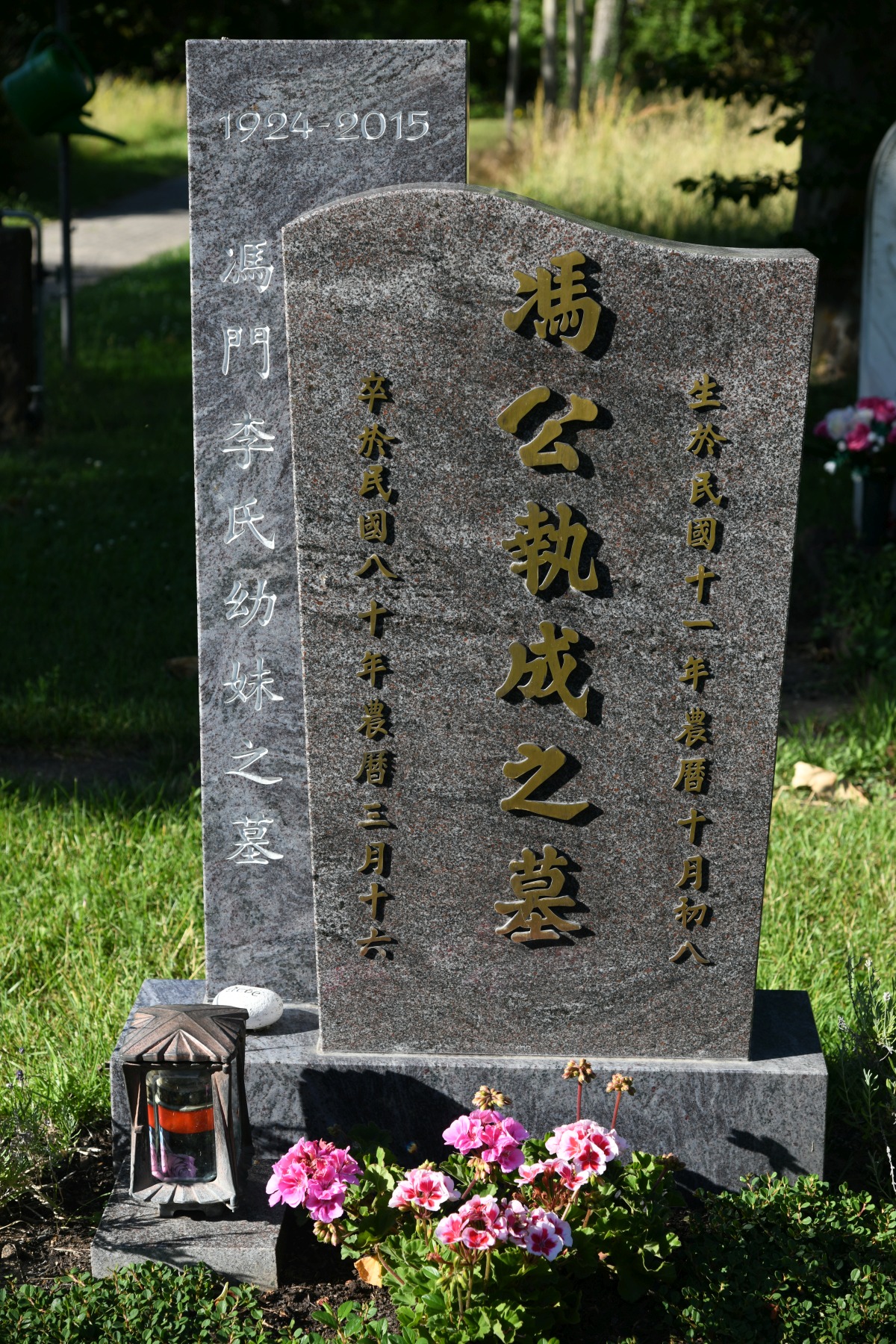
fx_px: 2613
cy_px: 672
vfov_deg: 28.8
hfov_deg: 19.5
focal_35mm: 70
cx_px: 448
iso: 200
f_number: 6.3
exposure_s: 1/400
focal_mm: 70
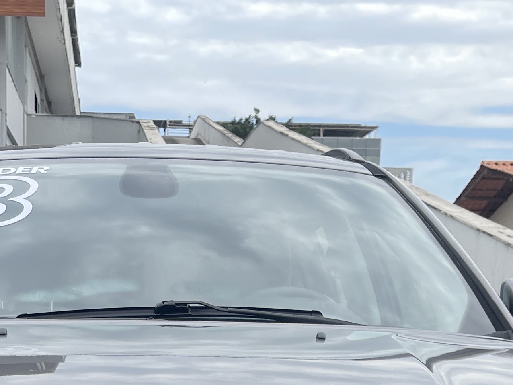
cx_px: 138
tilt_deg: -12.4
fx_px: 1171
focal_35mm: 79
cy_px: 569
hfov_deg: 24.5
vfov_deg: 17.0
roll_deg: -1.0
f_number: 1.6
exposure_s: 1/1252
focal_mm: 5.1
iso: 32
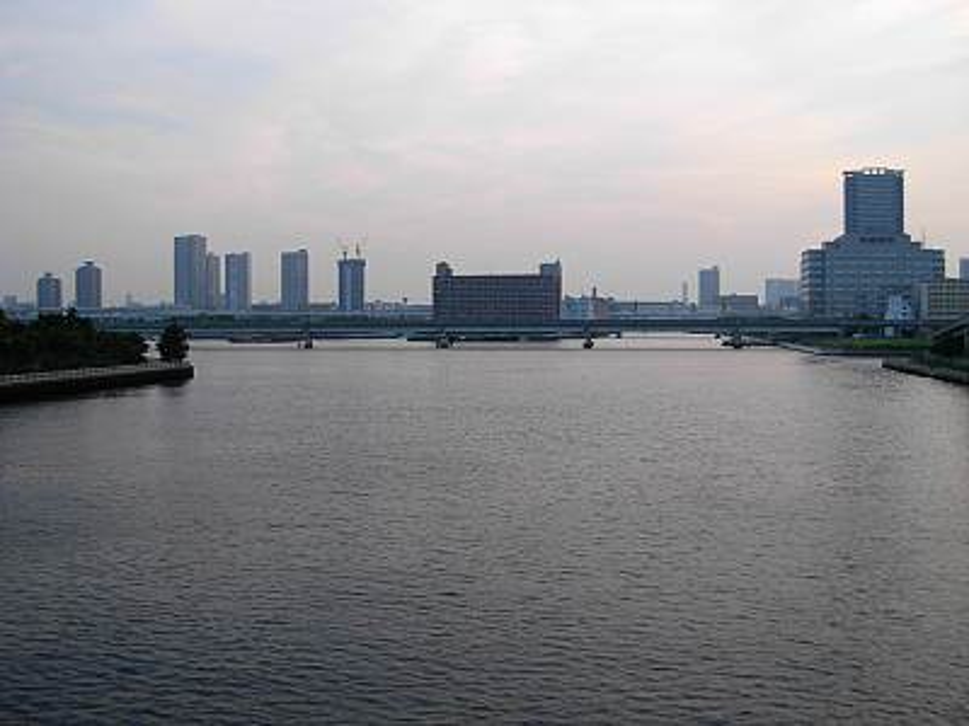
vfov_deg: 37.7
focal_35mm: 38
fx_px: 1064
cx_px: 484
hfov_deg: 49.0
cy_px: 363
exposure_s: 1/171
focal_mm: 6.3
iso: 79
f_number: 2.9
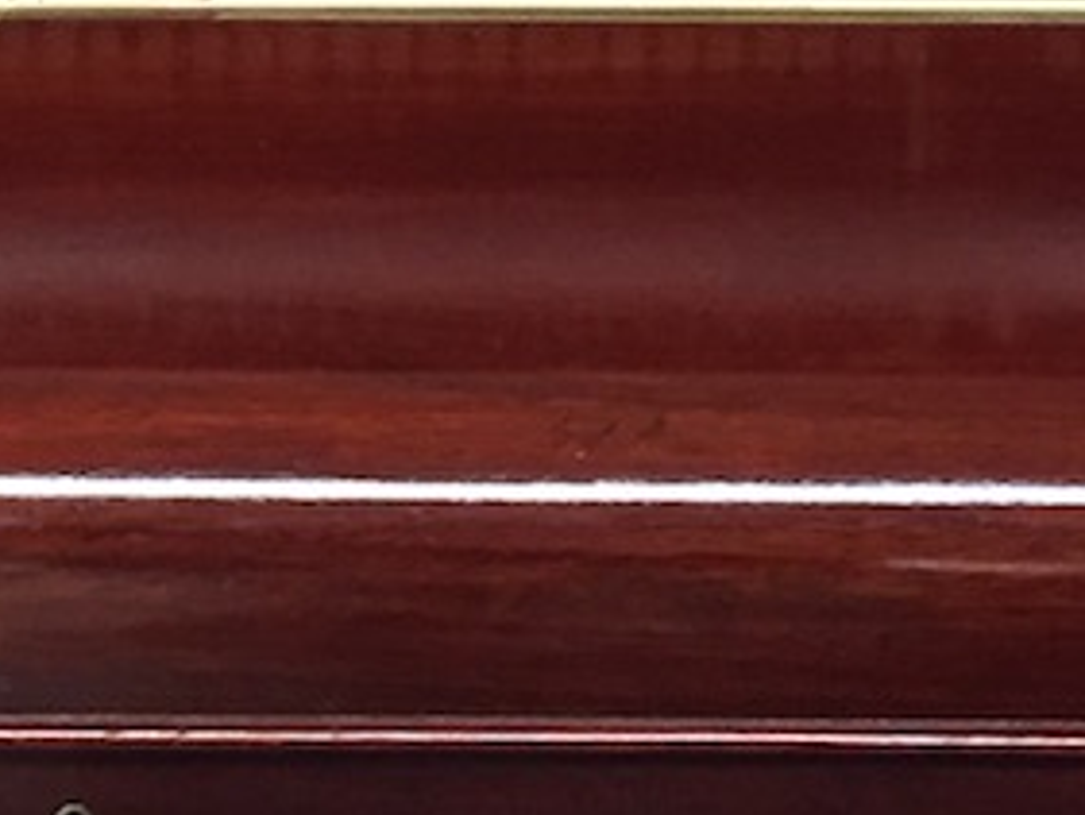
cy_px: -809
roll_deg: -0.3
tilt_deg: -18.4
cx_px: 183
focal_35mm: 146
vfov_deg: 9.5
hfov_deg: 13.4
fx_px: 4578
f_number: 2.2
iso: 250
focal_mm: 4.15
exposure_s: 1/33
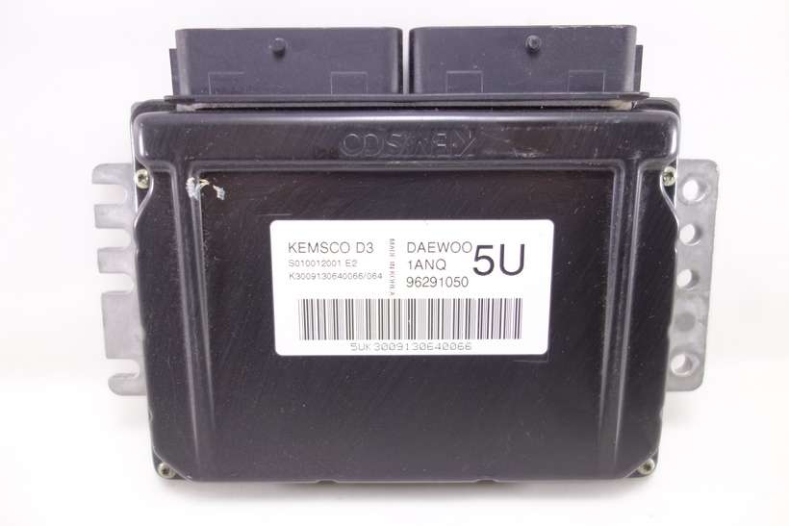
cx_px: 394
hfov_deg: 65.5
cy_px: 263
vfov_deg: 46.4
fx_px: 614
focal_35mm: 28
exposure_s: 1/60
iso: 125
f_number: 1.8
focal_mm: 10.4
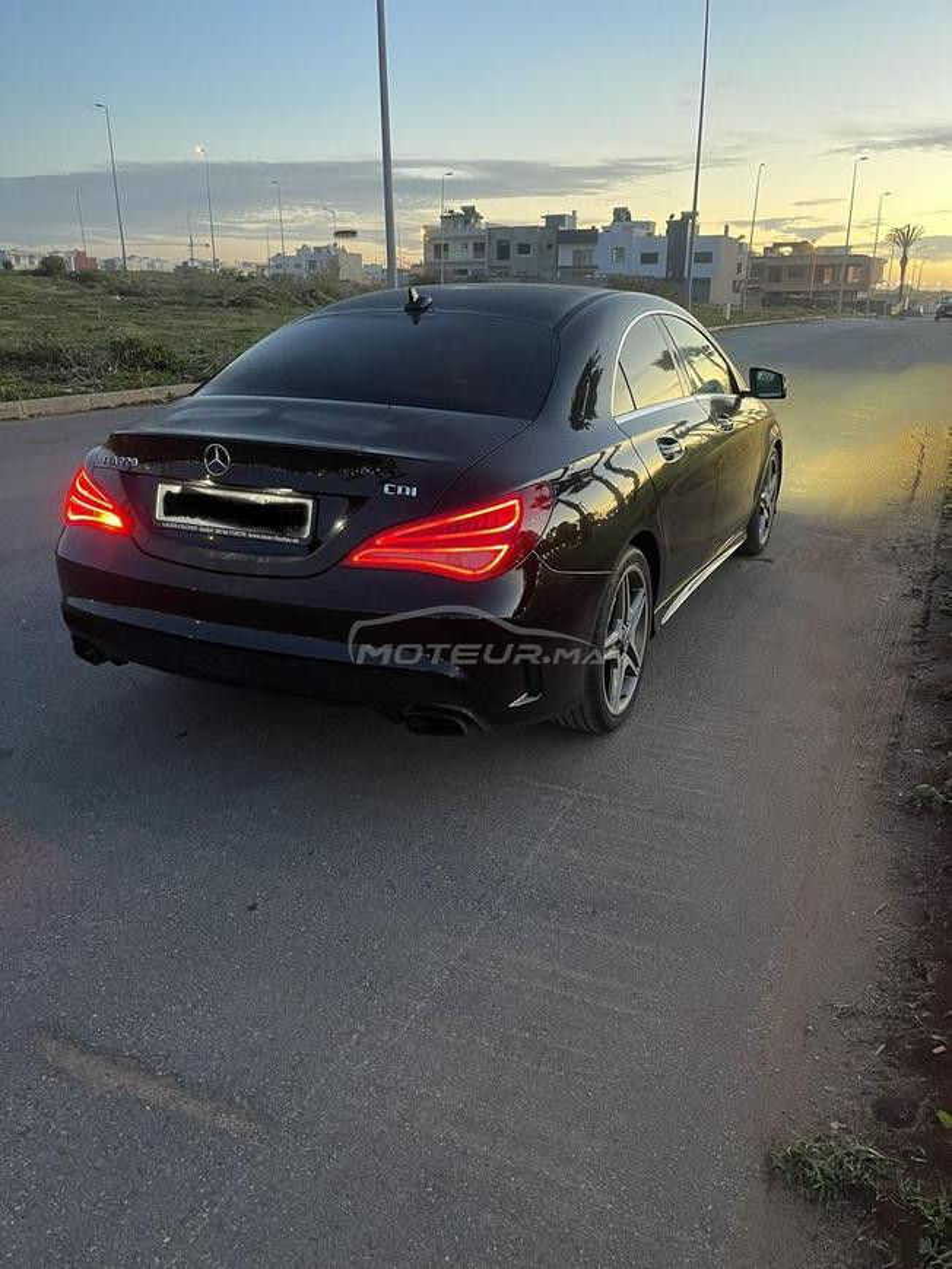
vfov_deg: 67.3
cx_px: 476
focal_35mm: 26
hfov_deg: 53.1
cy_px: 634
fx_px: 953
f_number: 1.6
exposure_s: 1/31
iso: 640
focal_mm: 5.1
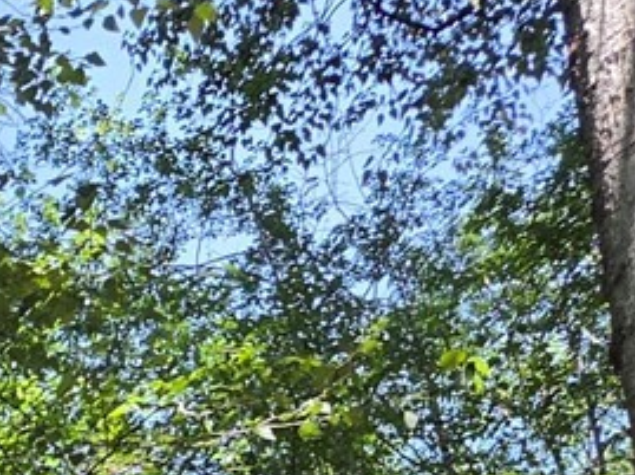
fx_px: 2510
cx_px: -739
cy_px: 1167
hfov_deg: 12.3
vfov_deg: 9.5
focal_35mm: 137
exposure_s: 1/640
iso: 80
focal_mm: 5.4
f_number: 1.8
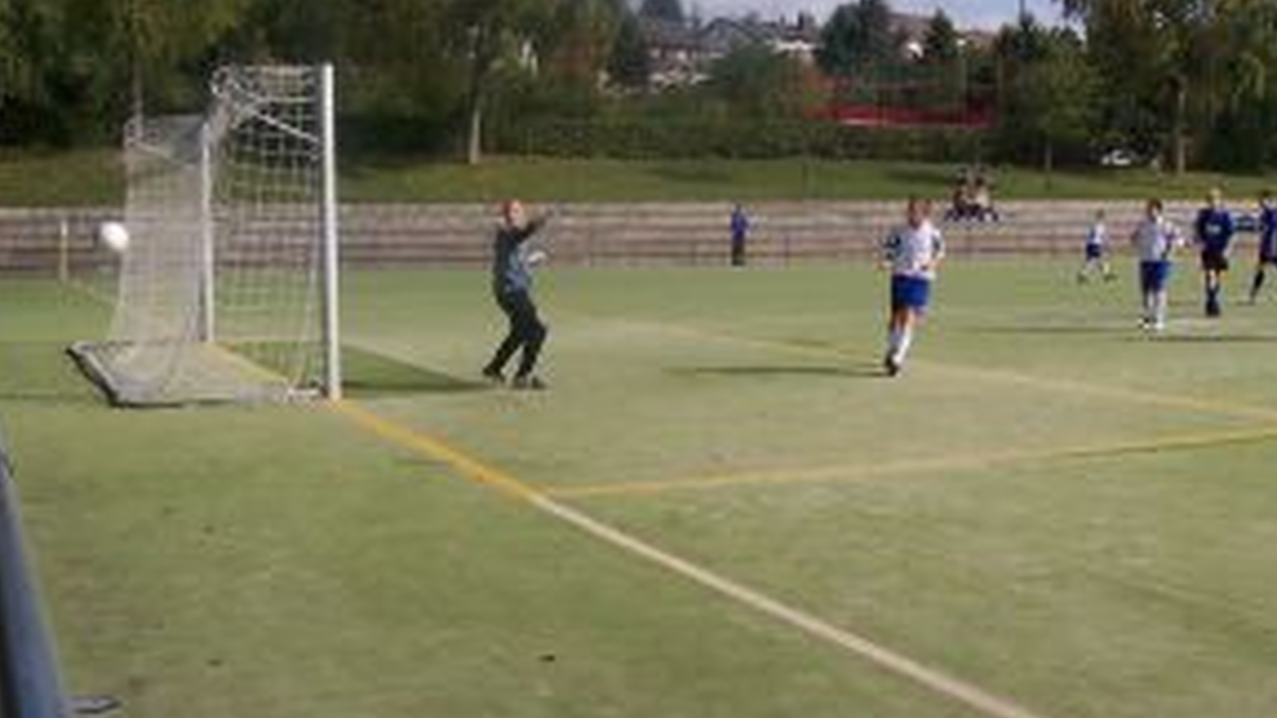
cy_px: 297
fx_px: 1896
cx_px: 838
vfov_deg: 21.4
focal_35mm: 56
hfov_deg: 36.9
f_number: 5.6
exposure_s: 1/750
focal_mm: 5.6
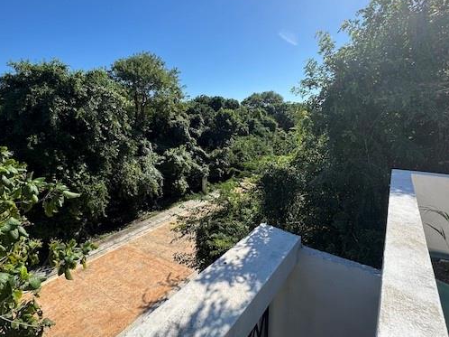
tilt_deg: -7.0
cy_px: 149
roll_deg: +0.5
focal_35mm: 18
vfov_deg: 71.3
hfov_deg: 87.7
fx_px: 233
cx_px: 215
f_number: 2.2
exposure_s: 1/1370
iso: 50
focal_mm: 2.22
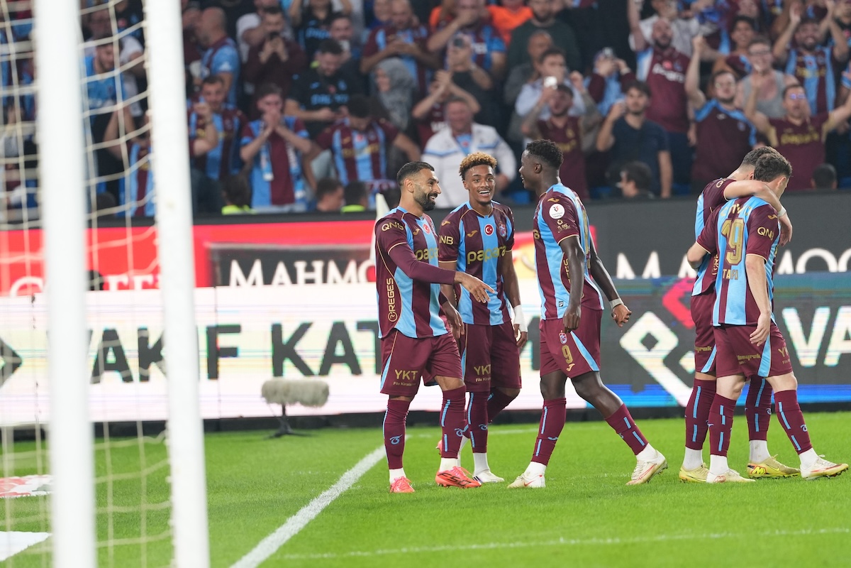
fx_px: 10637
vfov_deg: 3.1
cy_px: 284
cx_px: 426
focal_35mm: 450
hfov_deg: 4.6
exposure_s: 1/1250
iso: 2000
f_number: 2.8
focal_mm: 300
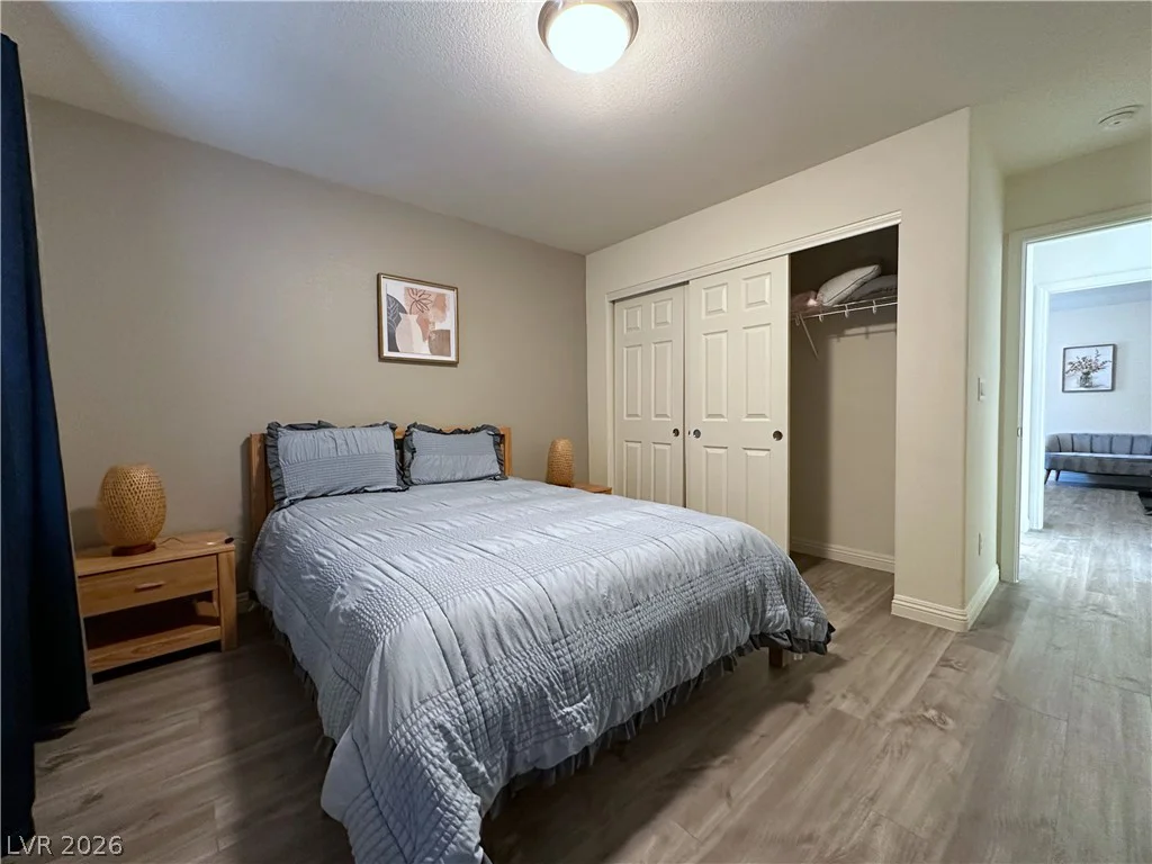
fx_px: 466
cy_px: 432
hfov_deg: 102.1
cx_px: 576
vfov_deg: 85.7
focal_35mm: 14
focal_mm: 2.22
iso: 500
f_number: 2.2
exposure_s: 1/60
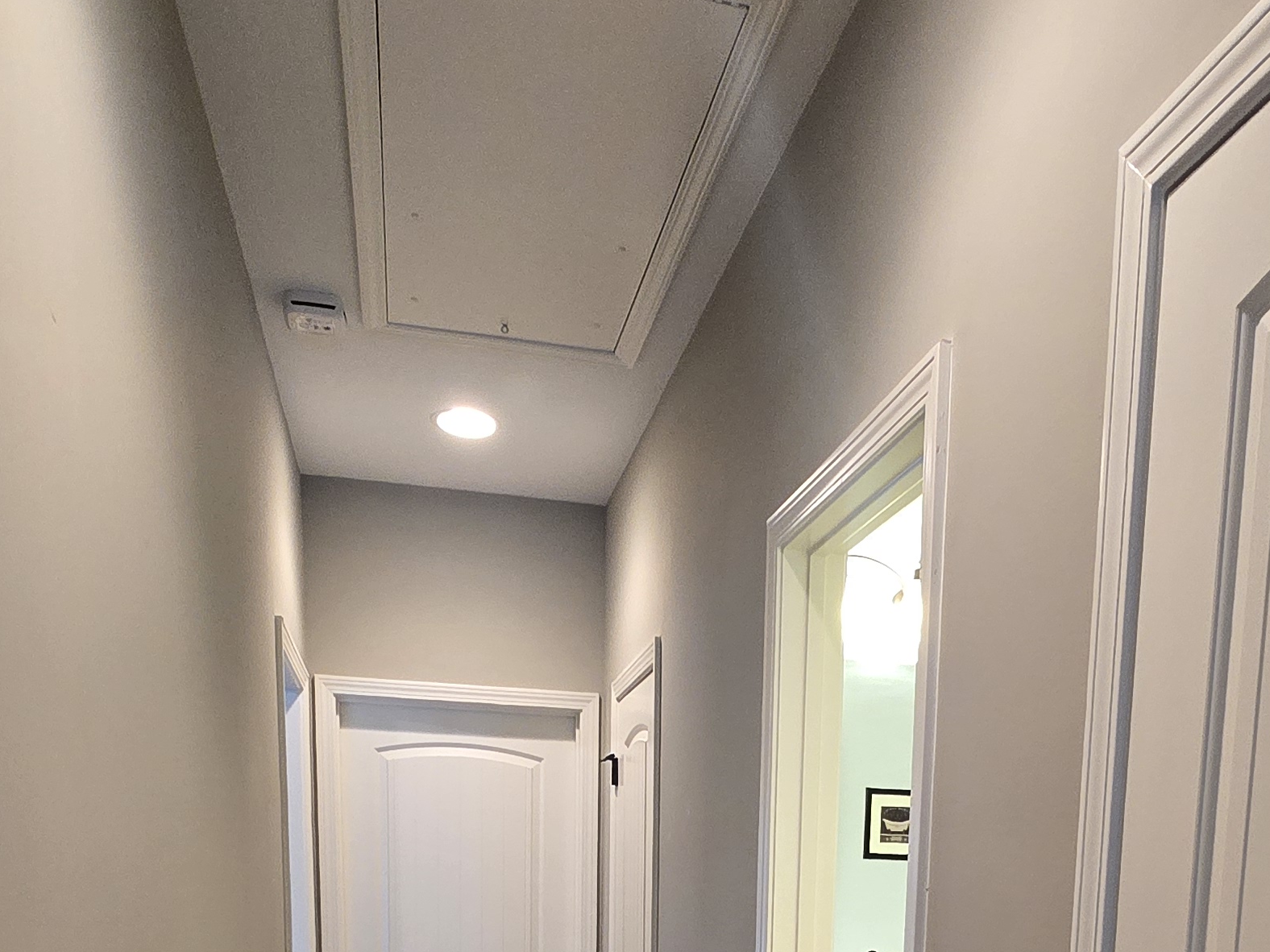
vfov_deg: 35.0
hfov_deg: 55.0
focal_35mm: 33
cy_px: 1113
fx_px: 1211
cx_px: 753
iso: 500
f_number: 2.2
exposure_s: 1/60
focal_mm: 2.2
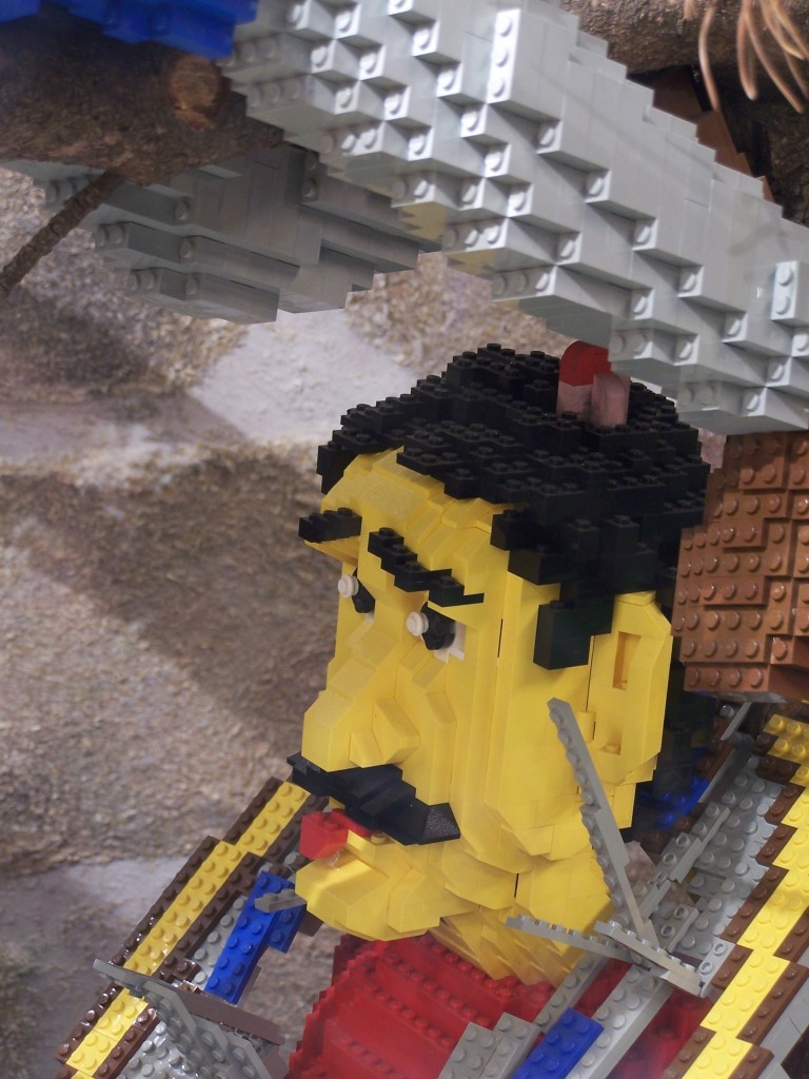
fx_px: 3272
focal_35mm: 105
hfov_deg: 14.1
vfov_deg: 18.7
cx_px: 404
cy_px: 540
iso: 80
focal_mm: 17.5
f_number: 3.2
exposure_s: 1/2
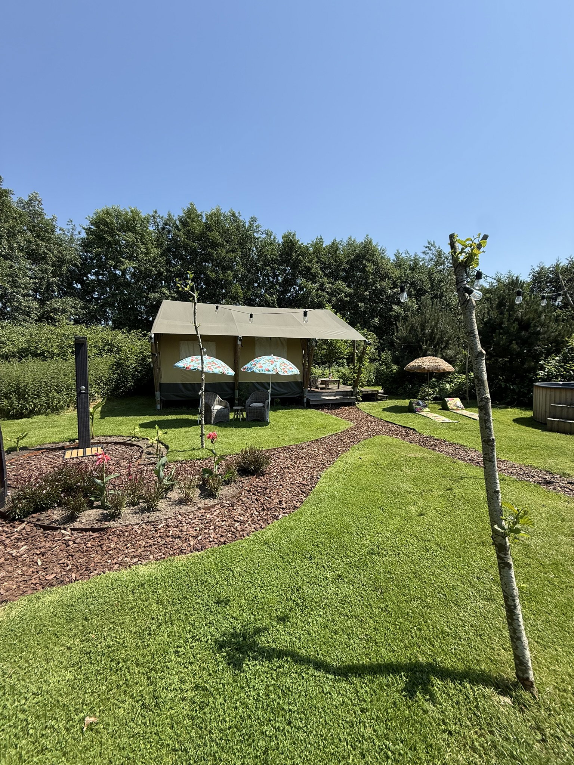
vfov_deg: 102.1
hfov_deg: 85.7
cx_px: 287
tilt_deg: -1.3
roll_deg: -0.3
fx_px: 310
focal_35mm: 14
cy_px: 382
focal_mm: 2.22
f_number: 2.2
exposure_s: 1/1125
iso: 50
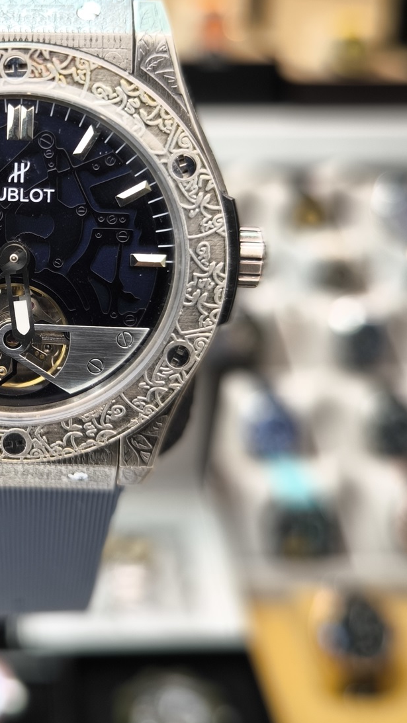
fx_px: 940
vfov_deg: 41.9
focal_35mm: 49
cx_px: 21
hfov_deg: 23.6
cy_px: 299
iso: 64
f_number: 1.9
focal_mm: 6.92
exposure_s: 1/86.7
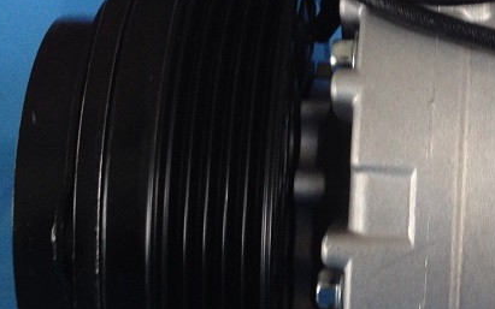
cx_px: 555
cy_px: 171
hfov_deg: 17.1
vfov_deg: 11.1
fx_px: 1592
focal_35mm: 118
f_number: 2.4
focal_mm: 4.28
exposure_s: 1/20
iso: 100
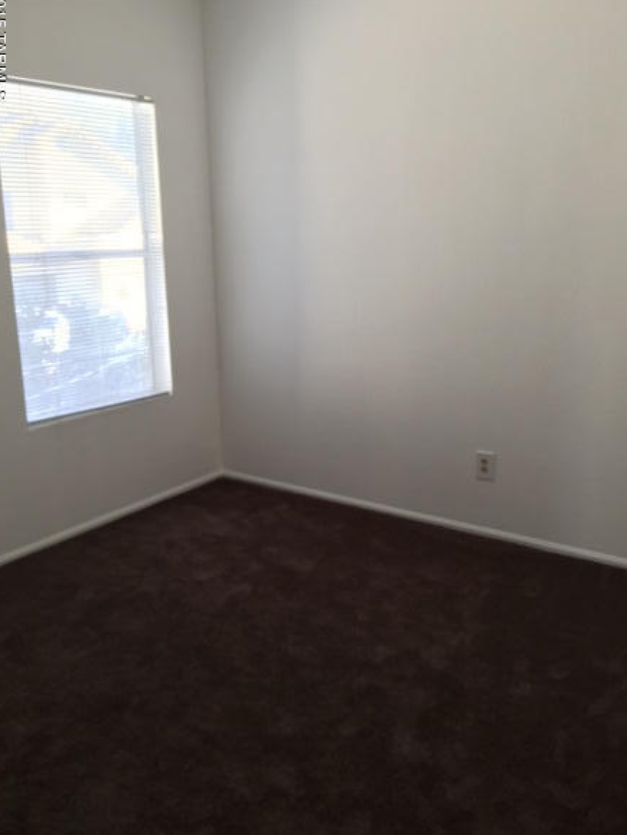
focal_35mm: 32
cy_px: 428
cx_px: 317
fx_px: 773
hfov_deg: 44.2
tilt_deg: -13.3
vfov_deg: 56.8
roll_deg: +0.6
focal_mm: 4.15
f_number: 2.2
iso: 32
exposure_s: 1/30
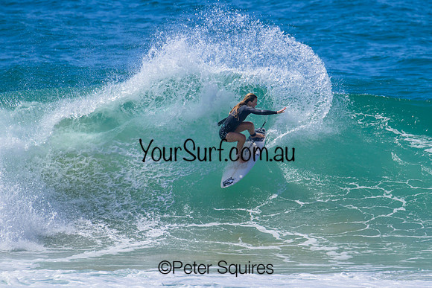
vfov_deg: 1.5
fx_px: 11342
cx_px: 255
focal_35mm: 945
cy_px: 151
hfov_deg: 2.2
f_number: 11
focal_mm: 800
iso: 720
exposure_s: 1/2000
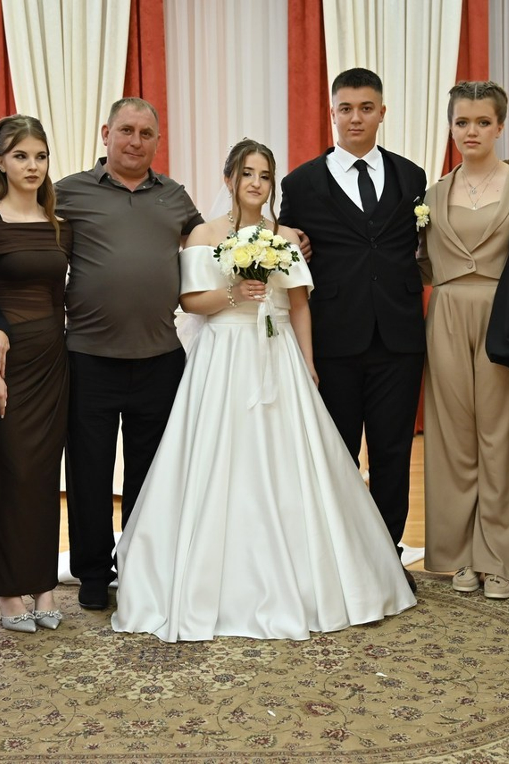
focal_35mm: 33
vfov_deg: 57.2
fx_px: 700
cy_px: 382
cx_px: 254
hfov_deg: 40.0
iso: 1000
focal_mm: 33
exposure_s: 1/160
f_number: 4
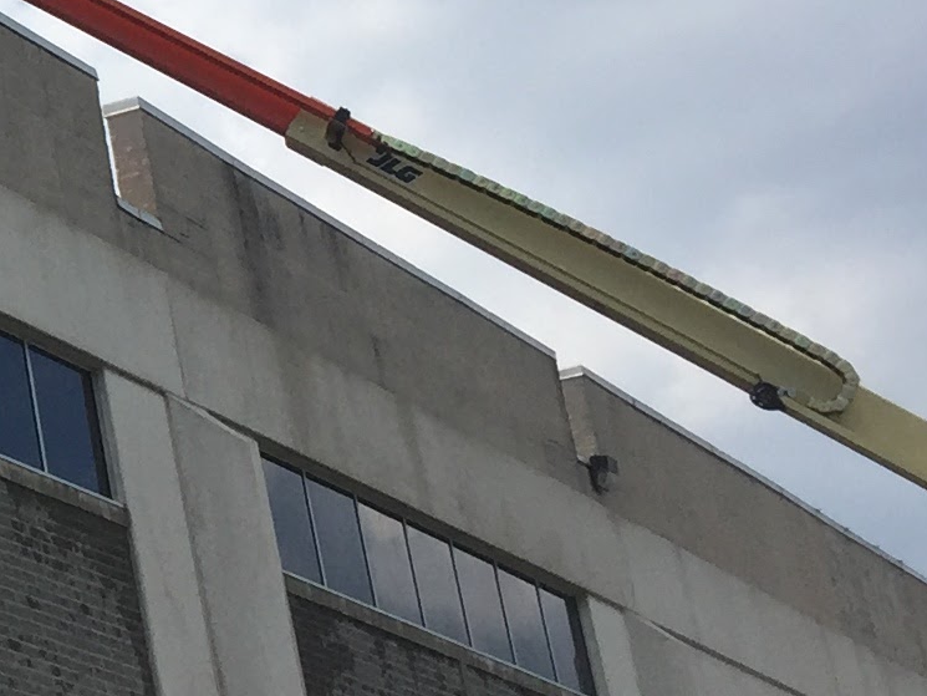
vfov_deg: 11.6
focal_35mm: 127
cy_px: 128
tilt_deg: +23.9
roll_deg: +2.3
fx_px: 3402
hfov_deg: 13.5
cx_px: -877
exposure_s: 1/2475
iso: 32
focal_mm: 4.15
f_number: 2.2
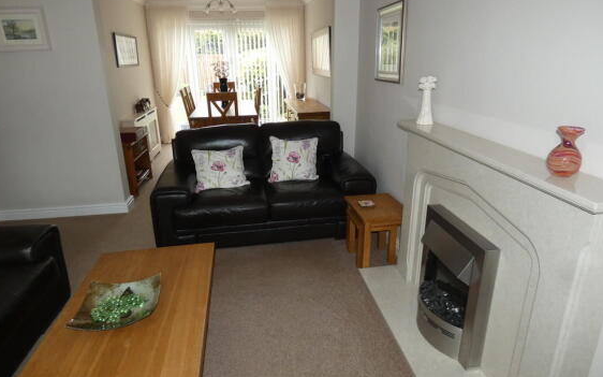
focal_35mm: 22
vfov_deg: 55.0
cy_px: 184
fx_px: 361
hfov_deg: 79.7
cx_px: 301
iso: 200
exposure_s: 1/60
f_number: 2.8
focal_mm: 3.6
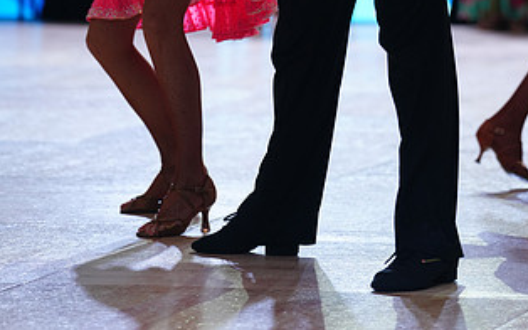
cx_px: 295
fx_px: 3524
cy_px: -155
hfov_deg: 8.6
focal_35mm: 245
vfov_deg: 5.3
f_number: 2.8
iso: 640
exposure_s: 1/400
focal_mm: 130
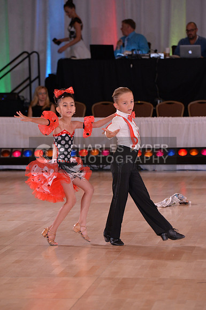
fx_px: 1722
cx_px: 103
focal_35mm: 200
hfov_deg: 6.8
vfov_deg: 10.3
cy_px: 155
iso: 2000
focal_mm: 200
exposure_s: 1/250
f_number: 5.6
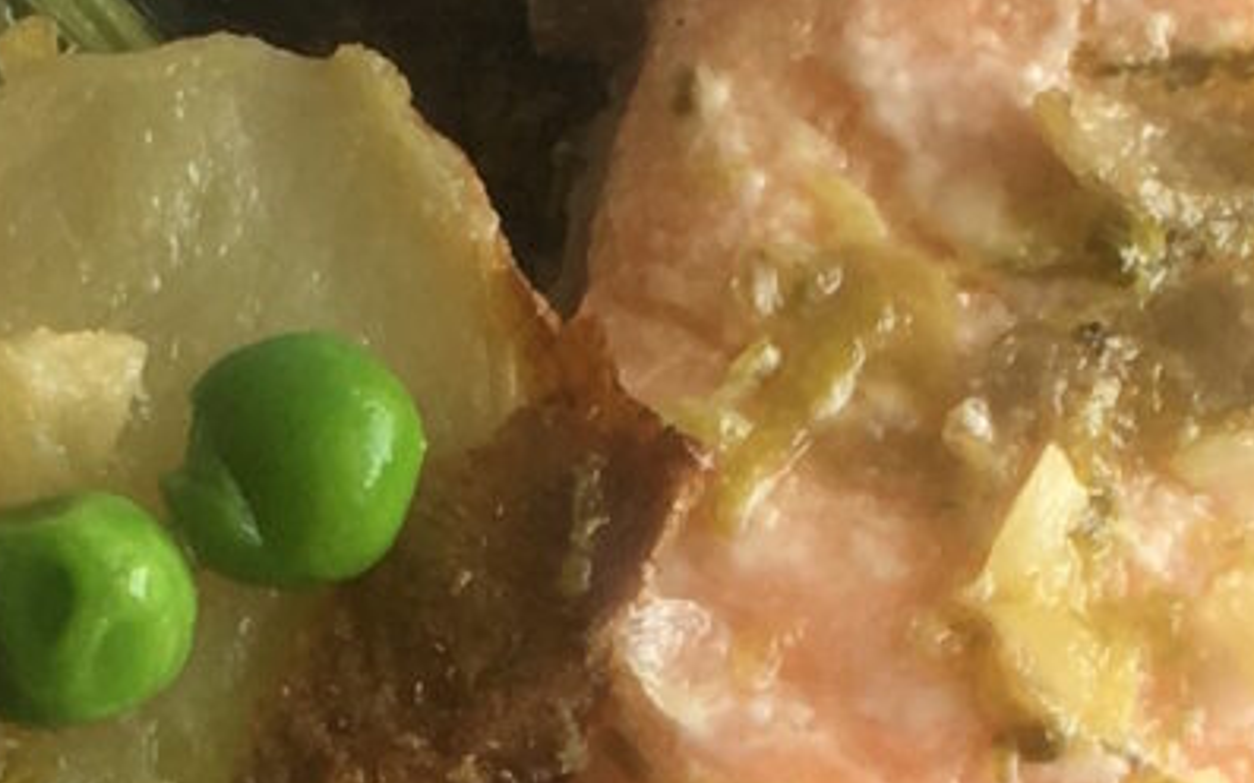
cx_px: 663
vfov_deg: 6.3
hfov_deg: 10.6
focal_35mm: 198
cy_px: 1910
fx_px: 6766
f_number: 2.2
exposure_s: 1/100
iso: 25
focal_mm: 4.15
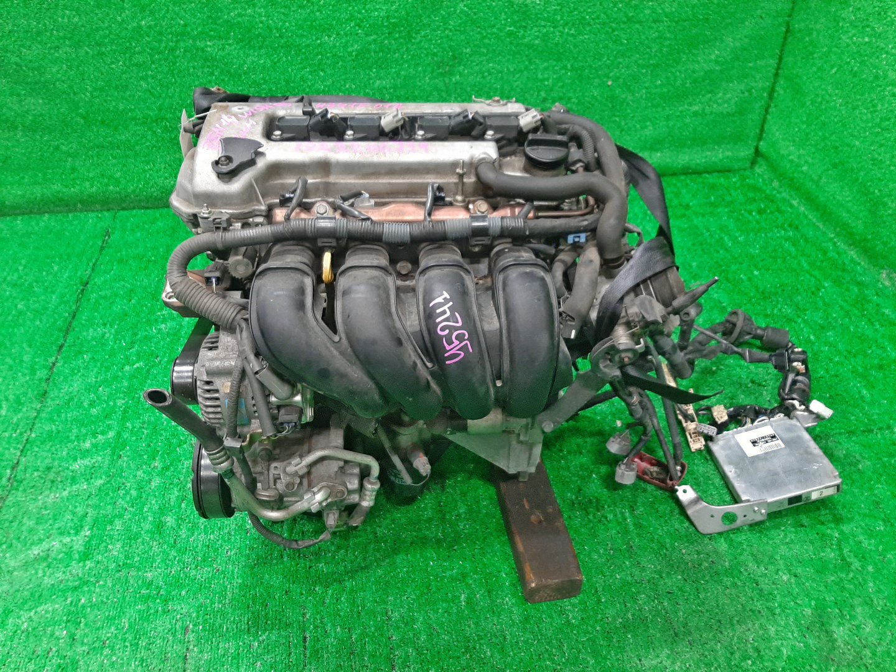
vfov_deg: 53.1
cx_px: 448
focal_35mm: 26
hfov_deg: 67.3
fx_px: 673
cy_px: 336
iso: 204
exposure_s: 1/50
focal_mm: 3.93
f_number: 1.7
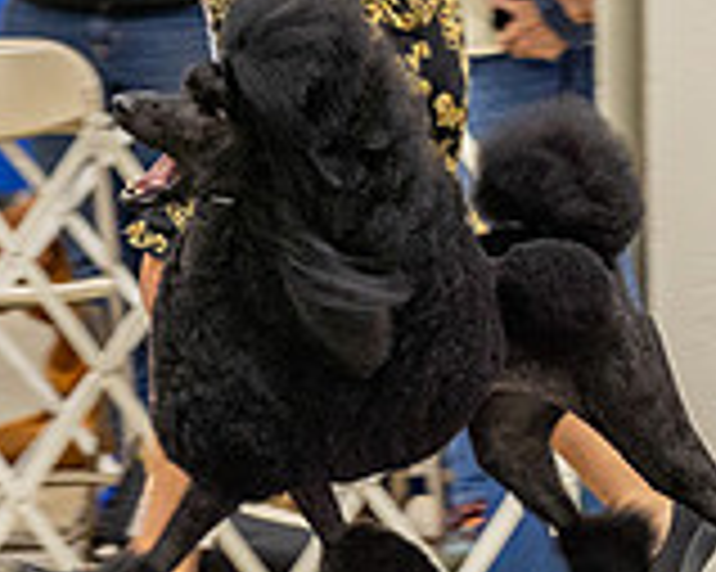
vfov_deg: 3.0
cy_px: 2
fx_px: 10928
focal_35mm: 516
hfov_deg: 3.8
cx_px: 81
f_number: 2.8
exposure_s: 1/160
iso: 2500
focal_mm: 151
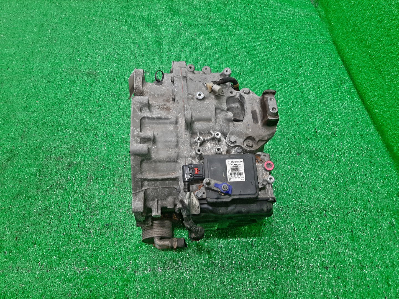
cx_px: 200
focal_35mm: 26
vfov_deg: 53.1
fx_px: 300
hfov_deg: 67.3
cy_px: 150
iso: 91
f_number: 1.7
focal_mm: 3.93
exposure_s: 1/50
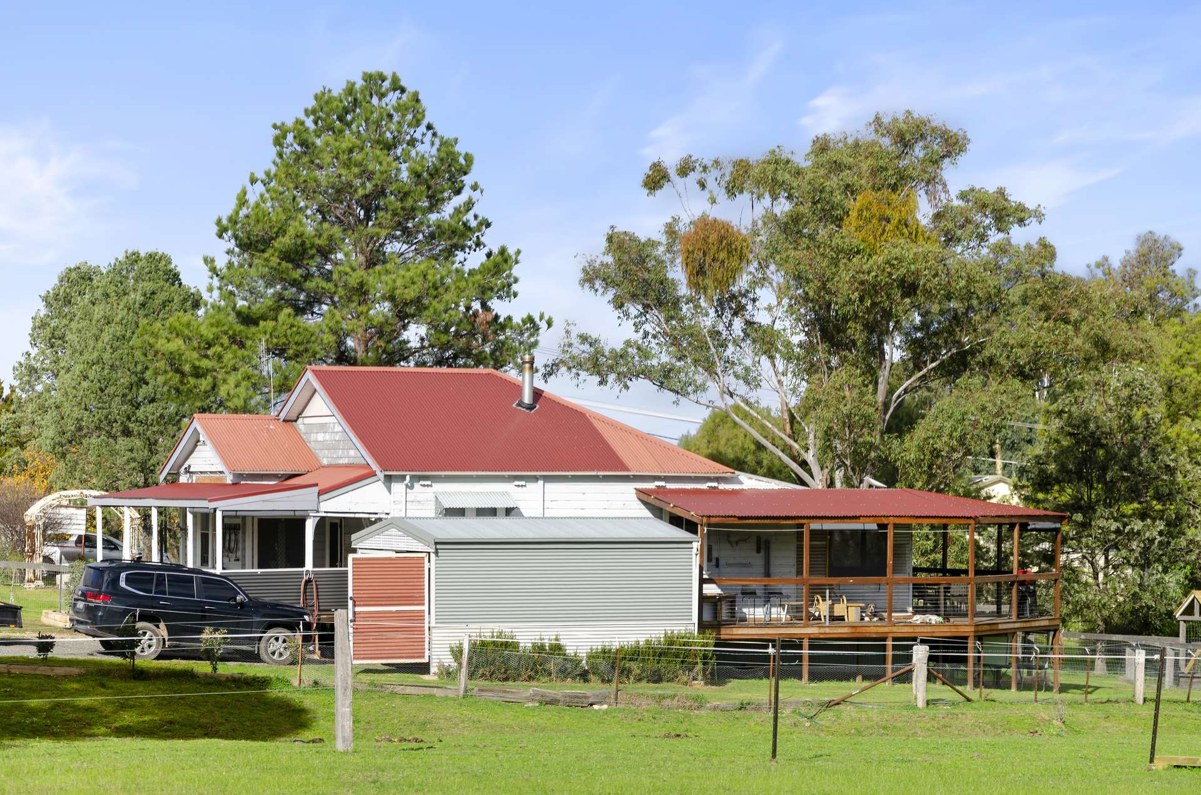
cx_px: 600
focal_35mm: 112
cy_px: 398
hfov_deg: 18.2
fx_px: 3746
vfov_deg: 12.1
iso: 100
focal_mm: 75
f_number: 8
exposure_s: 1/250
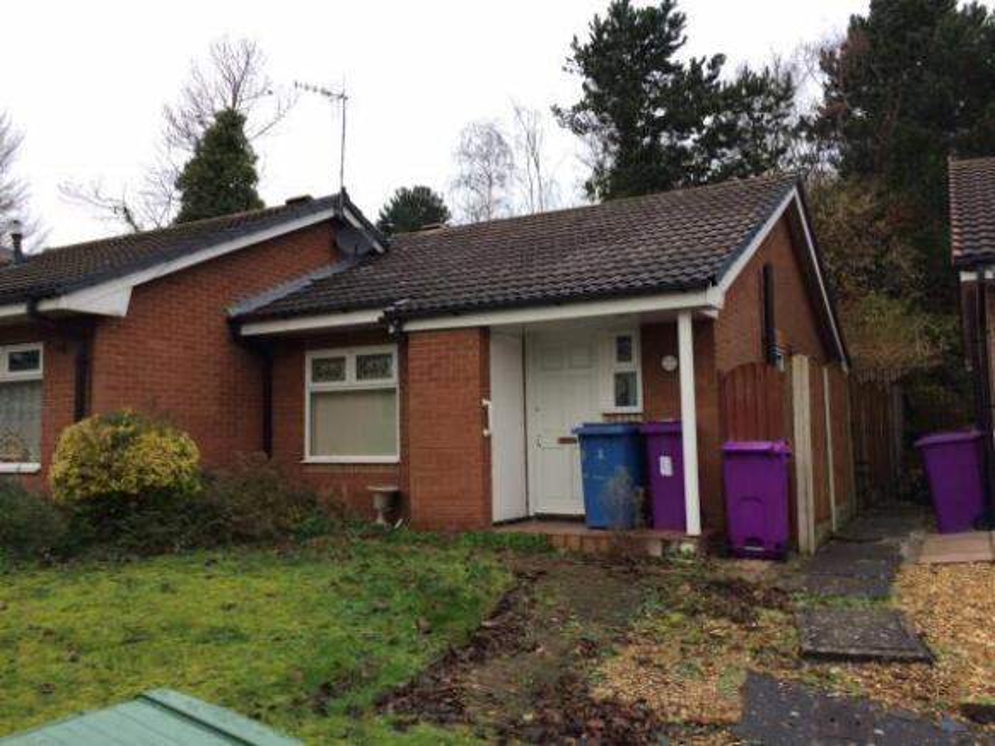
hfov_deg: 61.7
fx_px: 833
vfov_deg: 48.2
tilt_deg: +3.6
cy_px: 373
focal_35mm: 29
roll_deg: +1.4
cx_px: 498
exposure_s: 1/100
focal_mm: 4.15
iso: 40
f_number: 2.2
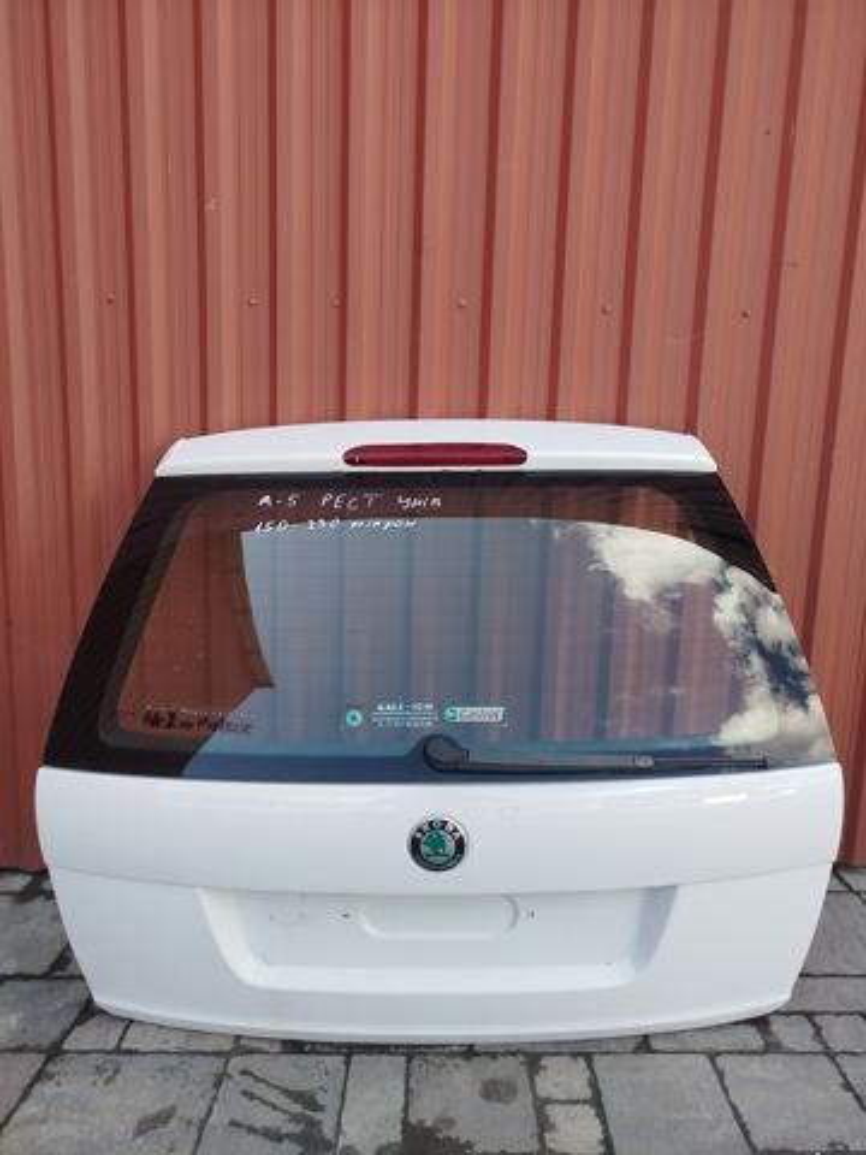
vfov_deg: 71.6
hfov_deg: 56.8
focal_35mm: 24
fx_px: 801
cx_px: 433
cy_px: 578
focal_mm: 5.31
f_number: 1.7
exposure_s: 1/132
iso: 50
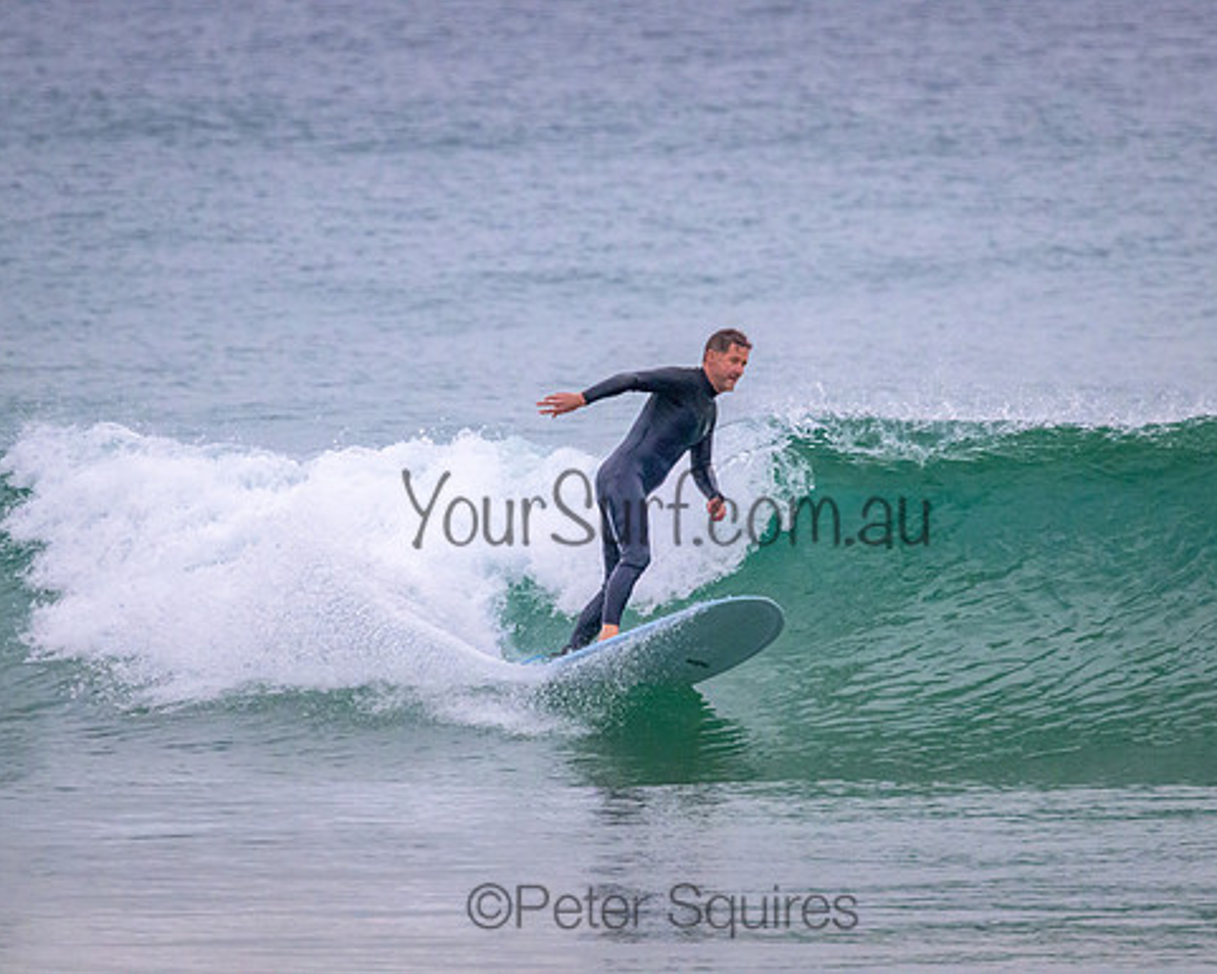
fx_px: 32639
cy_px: 487
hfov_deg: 2.1
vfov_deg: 1.7
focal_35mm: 906
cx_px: 663
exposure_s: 1/800
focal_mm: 800
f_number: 11
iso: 9000
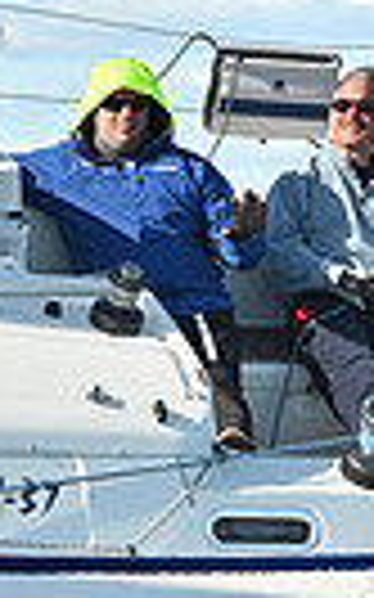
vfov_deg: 5.5
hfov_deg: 3.4
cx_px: 243
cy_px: 268
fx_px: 6237
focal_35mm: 382
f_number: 5.6
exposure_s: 1/1250
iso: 320
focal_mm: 86
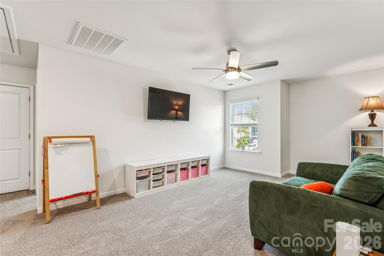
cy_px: 128
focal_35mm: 16
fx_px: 172
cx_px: 192
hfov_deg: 96.4
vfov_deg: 73.4
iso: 100
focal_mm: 16.1
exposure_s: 1/2.5
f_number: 9
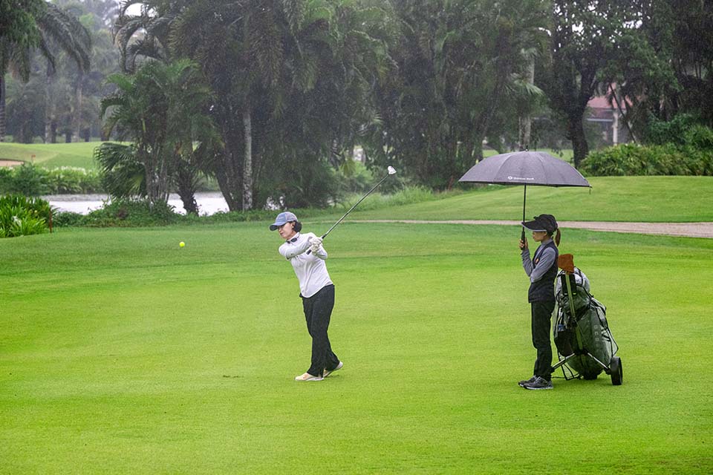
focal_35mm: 130
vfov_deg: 10.5
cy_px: 238
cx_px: 356
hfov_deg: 15.8
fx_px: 2575
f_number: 5.6
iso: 1600
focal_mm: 130
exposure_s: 1/1250
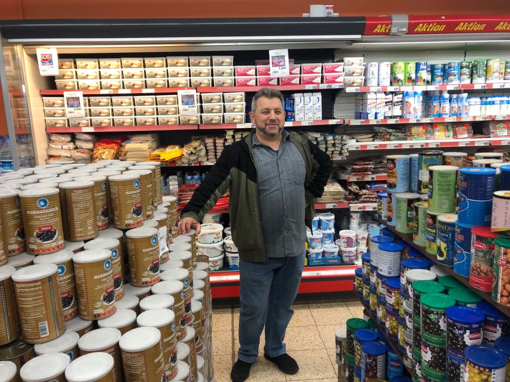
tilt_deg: -10.0
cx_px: 255
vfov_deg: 49.7
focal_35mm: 28
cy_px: 191
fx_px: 413
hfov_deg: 63.4
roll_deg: +1.3
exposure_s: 1/33
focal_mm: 4
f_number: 1.8
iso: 32
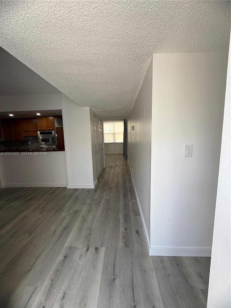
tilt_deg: -7.3
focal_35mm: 14
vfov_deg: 102.1
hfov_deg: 85.7
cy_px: 154
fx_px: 125
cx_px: 116
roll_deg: +1.9
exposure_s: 1/99
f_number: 2.2
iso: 50
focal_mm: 2.22
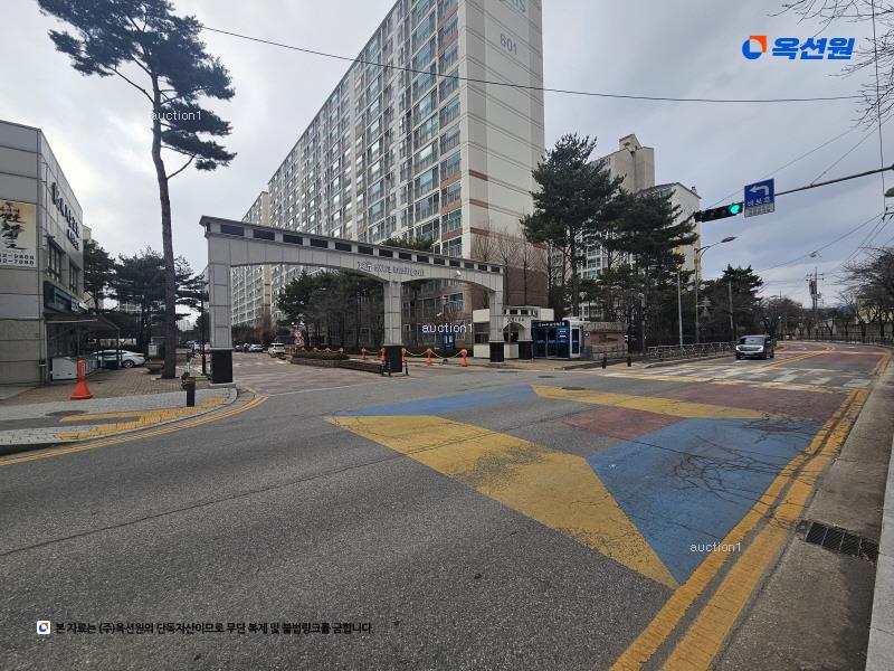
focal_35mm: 13
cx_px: 447
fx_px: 336
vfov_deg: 89.9
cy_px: 336
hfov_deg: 106.2
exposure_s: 1/976
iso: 50
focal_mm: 2.2
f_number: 2.2
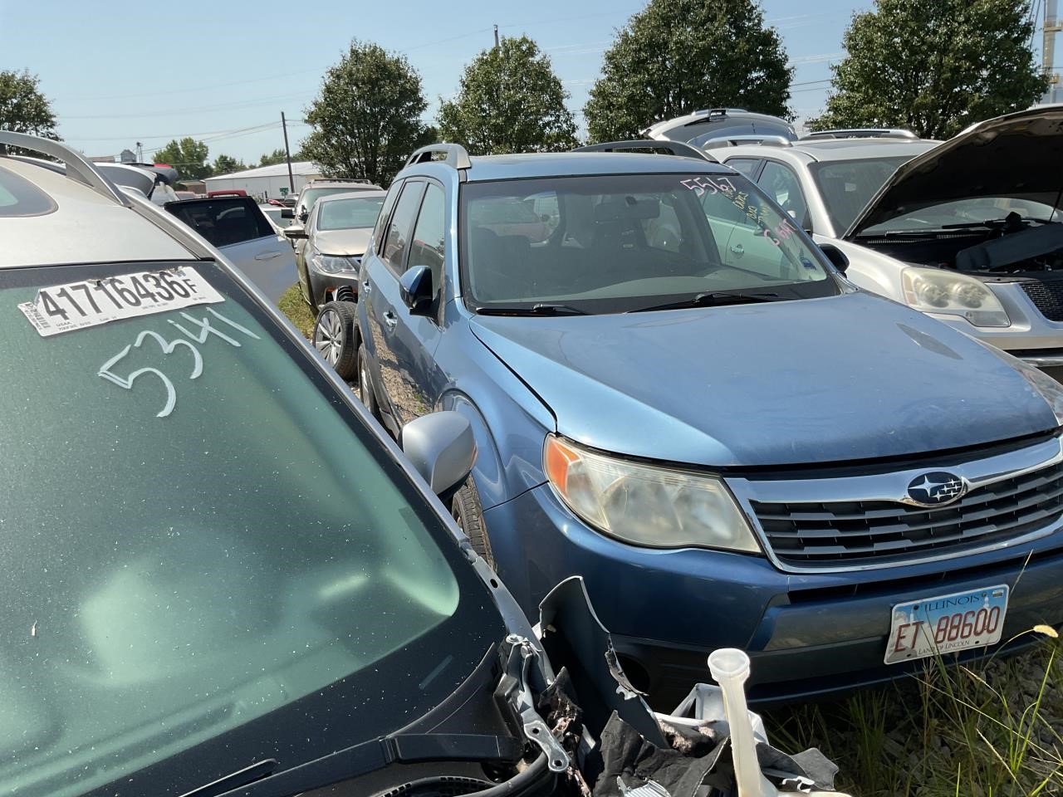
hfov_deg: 61.7
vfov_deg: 48.2
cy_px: 398
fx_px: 891
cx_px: 532
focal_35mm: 29
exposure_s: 1/1534
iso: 16
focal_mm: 3
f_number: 1.8
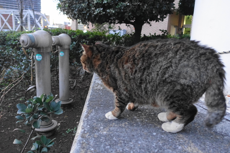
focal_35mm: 24
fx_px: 153
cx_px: 115
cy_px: 76
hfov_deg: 73.7
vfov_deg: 53.1
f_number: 1.8
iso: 1250
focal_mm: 8.8
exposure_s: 1/8
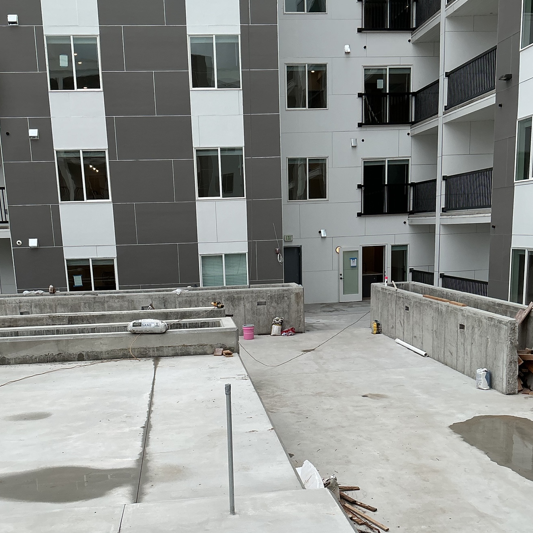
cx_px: 253
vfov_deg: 42.1
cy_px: 364
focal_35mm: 39
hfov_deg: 42.8
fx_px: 679
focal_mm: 3
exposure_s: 1/1144
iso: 25
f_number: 1.8
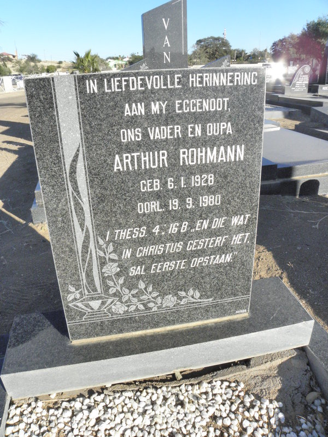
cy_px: 218
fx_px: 328
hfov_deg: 53.1
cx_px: 164
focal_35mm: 26
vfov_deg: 67.3
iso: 200
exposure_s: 1/500
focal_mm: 4.6
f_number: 6.3
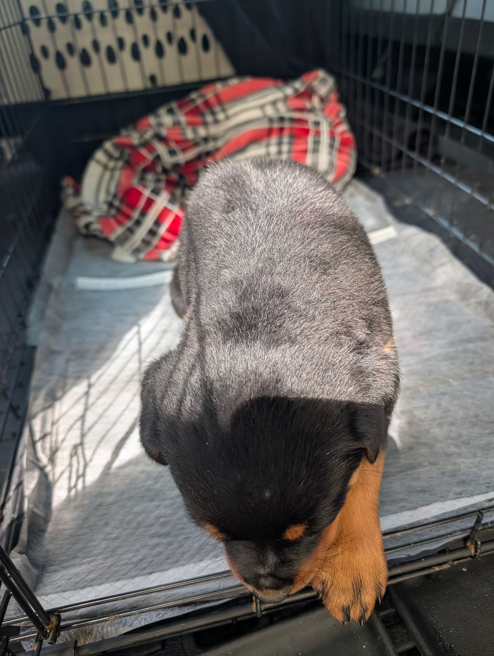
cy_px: 328
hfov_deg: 56.9
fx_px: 456
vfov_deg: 71.5
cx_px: 247
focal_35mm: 24
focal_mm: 6.9
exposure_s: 1/394
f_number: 1.68
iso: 815
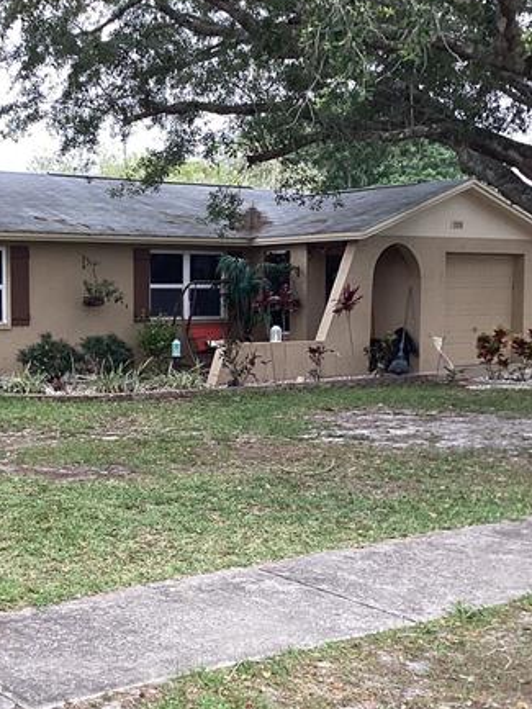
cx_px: 115
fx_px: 1126
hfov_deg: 26.1
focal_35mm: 55
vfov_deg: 34.9
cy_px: 368
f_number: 2.4
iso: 50
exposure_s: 1/60
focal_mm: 3.3
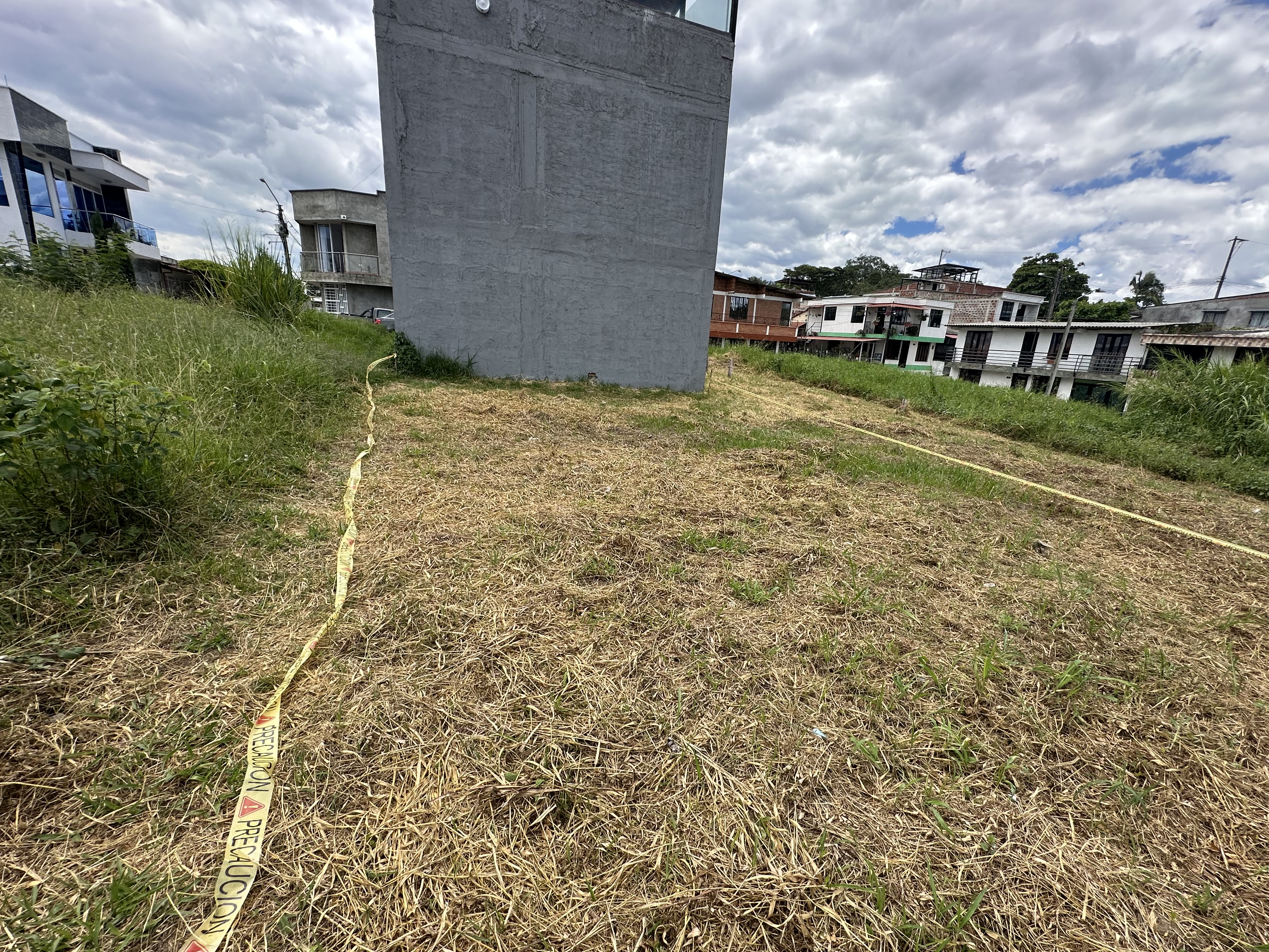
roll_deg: -3.6
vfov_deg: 81.7
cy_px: 497
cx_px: 651
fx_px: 550
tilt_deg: -17.3
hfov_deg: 98.2
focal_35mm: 15
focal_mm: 2.22
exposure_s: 1/1233
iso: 40
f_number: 2.2
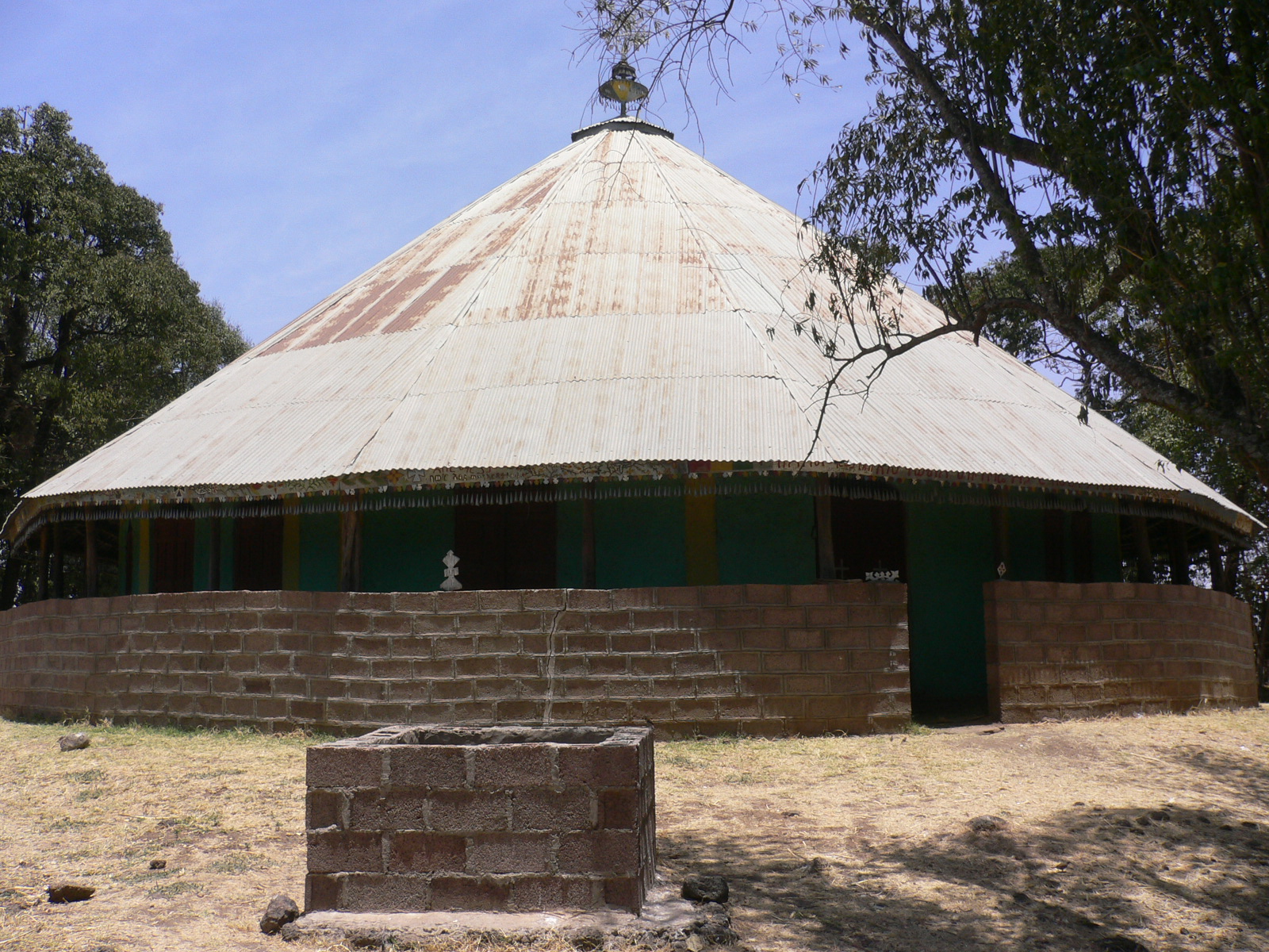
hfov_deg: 52.6
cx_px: 634
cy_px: 476
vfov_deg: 40.7
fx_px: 1283
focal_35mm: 35
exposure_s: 1/320
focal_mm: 5.8
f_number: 5.6
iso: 80
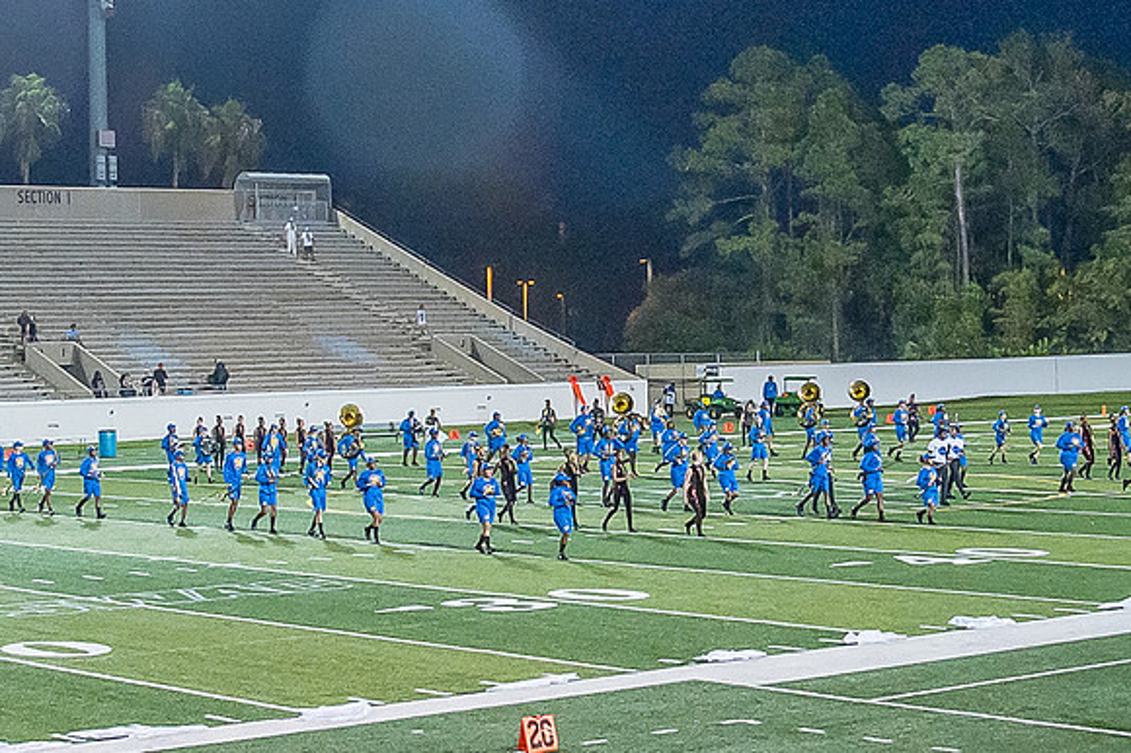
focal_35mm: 83
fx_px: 2620
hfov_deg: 24.3
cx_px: 650
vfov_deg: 16.3
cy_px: 371
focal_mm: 24
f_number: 4
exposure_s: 1/200
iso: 2000
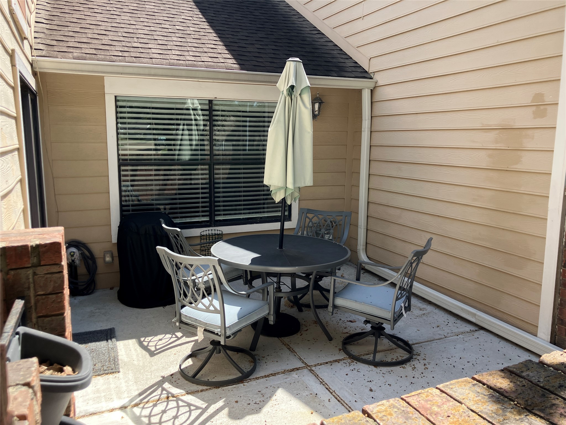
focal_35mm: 28
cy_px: 212
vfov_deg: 49.7
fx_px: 458
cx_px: 283
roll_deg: -0.6
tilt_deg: -8.2
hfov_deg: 63.4
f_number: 1.8
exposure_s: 1/471
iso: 32
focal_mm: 3.99
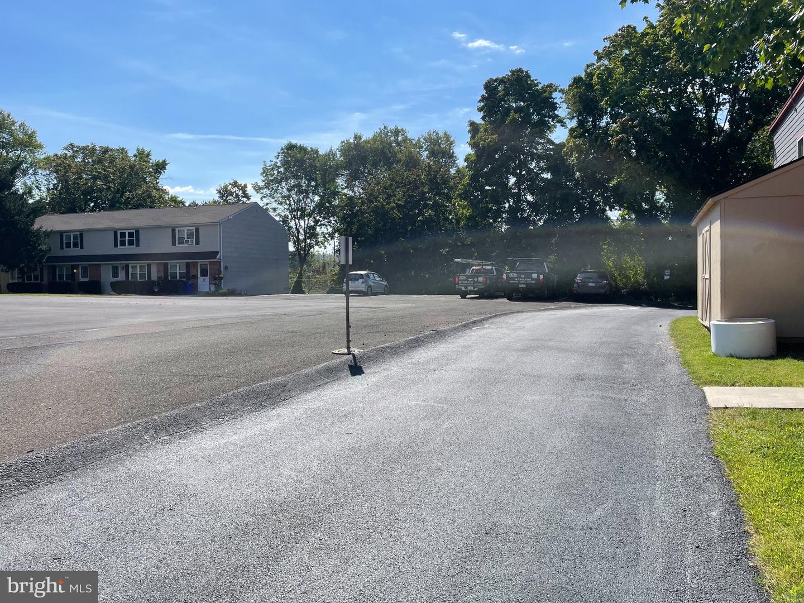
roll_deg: +1.2
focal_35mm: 26
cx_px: 402
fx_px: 604
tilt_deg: -2.7
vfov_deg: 53.1
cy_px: 302
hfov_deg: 67.3
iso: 32
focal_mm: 4.2
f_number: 1.6
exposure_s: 1/4651
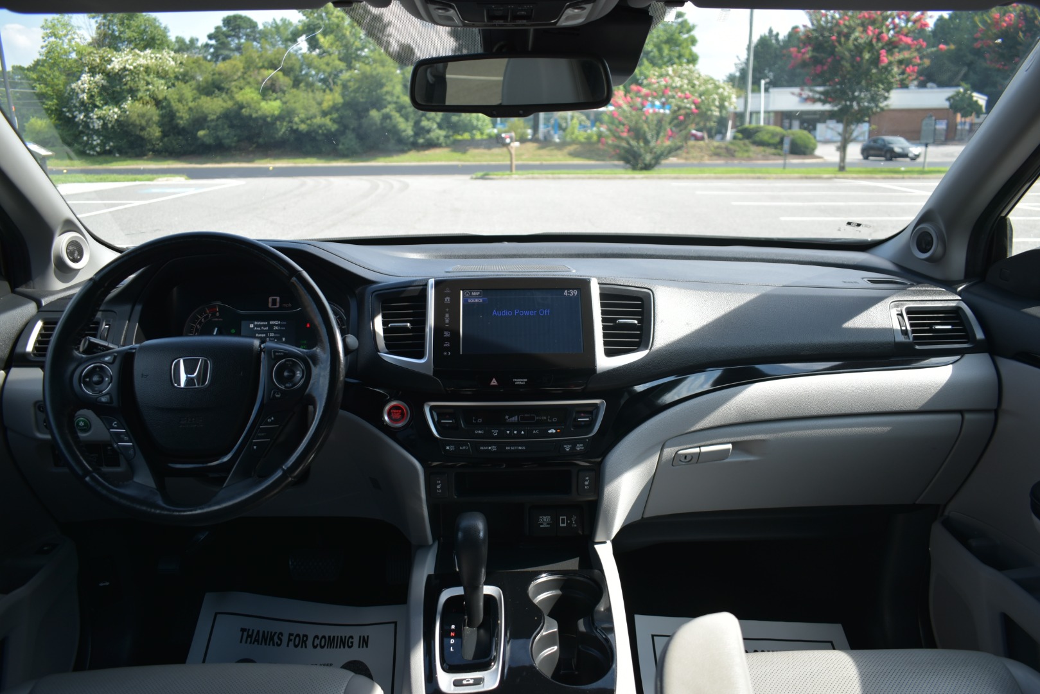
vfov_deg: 47.9
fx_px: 780
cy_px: 347
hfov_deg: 67.4
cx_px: 520
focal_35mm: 27
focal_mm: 18
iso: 100
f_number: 3.5
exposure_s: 1/160
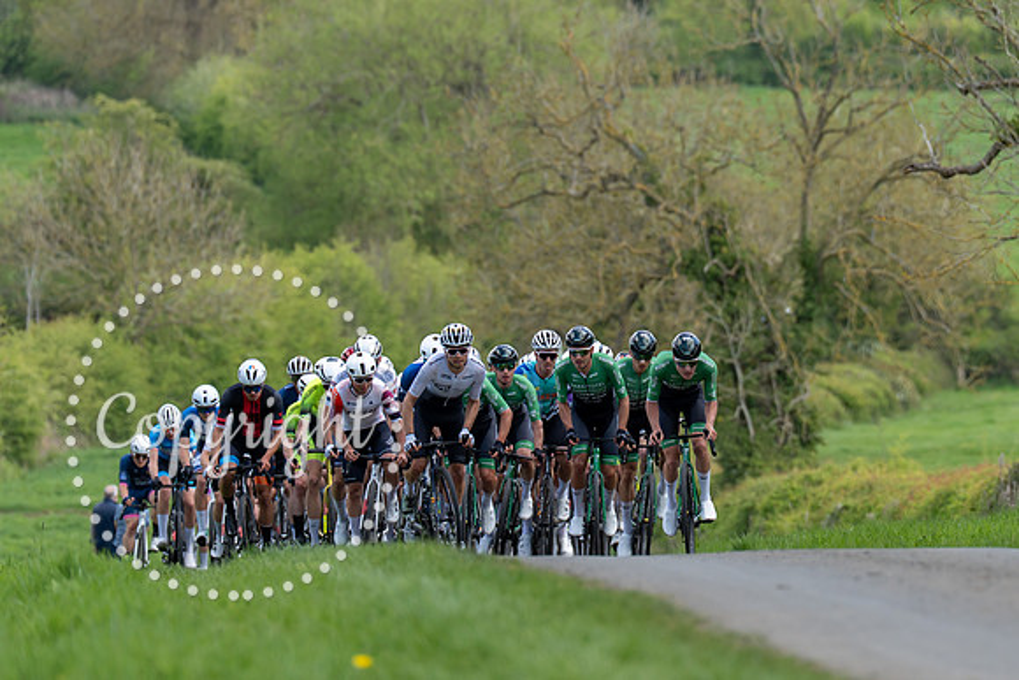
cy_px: 257
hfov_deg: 6.4
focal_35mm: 322
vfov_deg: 4.3
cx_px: 653
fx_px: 9121
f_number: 3.5
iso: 250
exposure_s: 1/1000
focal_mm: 200
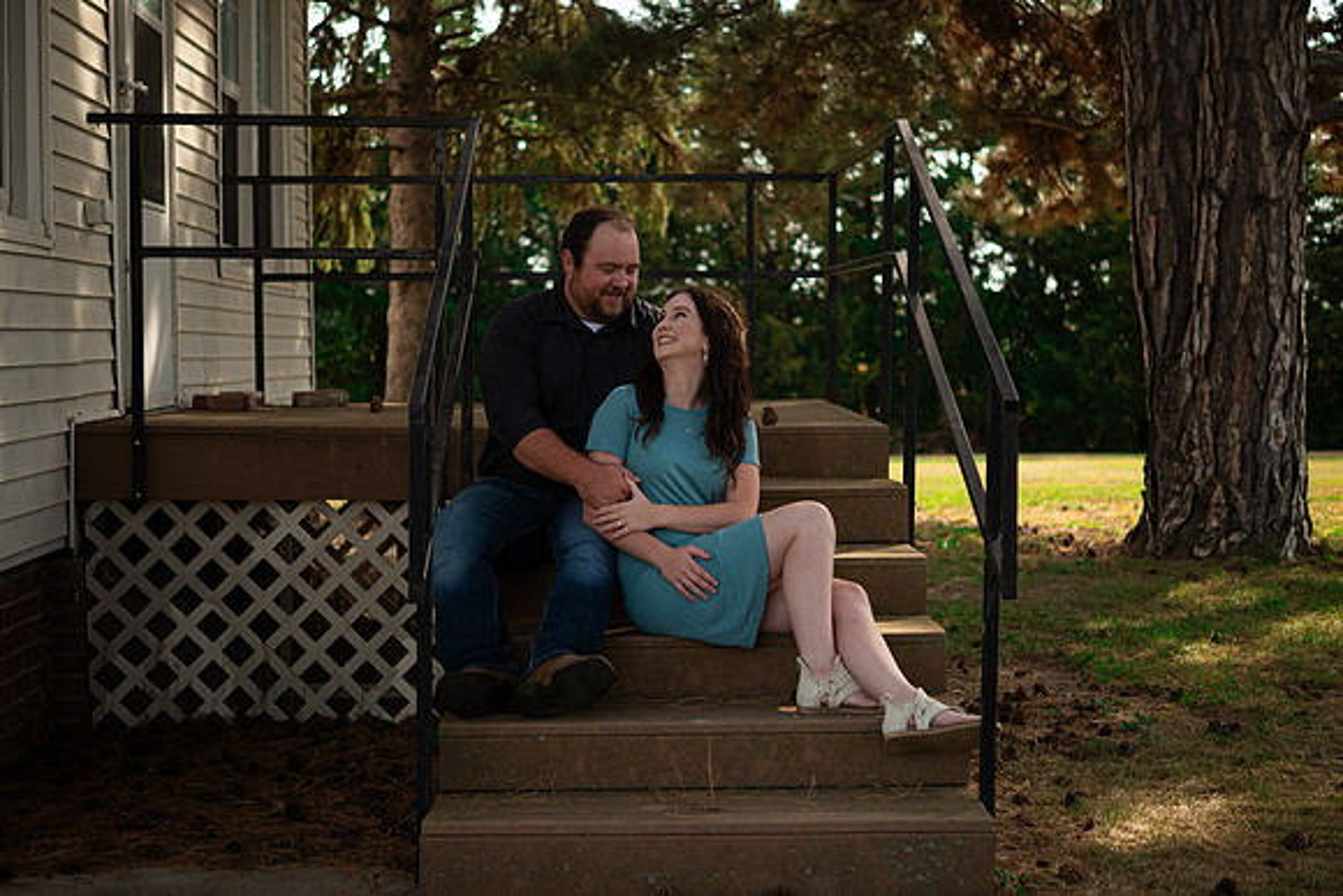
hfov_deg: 32.1
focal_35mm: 63
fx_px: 2336
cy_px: 463
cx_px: 698
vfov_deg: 21.7
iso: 100
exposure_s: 1/320
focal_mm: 60
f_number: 2.8
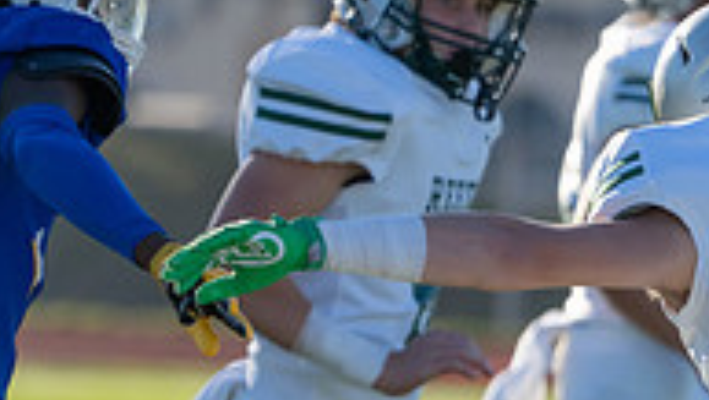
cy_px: 615
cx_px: 1025
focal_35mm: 926
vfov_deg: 1.3
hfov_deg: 2.3
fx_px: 17426
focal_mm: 294
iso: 320
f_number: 5.6
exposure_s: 1/1000
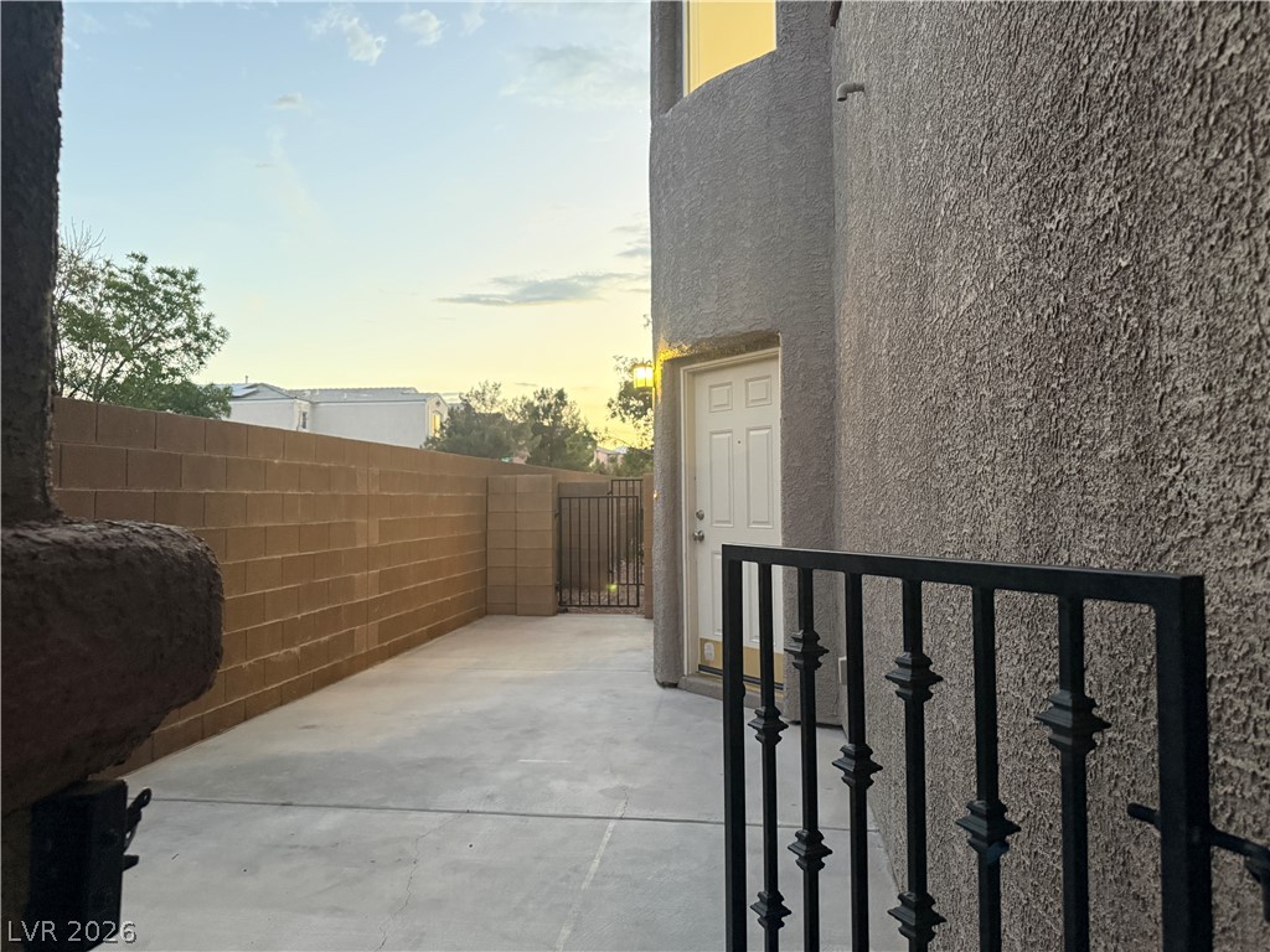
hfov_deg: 71.6
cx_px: 635
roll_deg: +0.5
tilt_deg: +1.7
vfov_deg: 56.8
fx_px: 881
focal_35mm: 24
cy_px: 476
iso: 800
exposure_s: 1/40
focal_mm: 6.76
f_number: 1.78
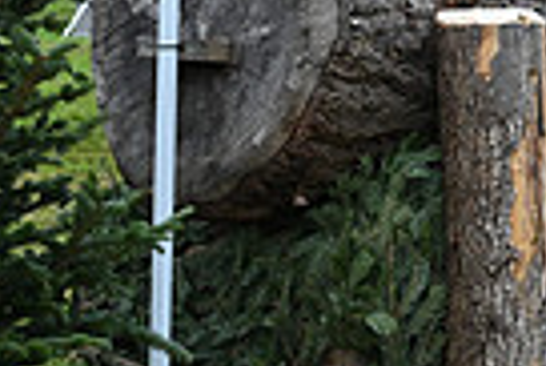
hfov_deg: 9.0
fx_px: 3234
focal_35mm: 213
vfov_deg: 6.4
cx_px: 1156
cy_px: -159
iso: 900
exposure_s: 1/1250
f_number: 5.6
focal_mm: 50
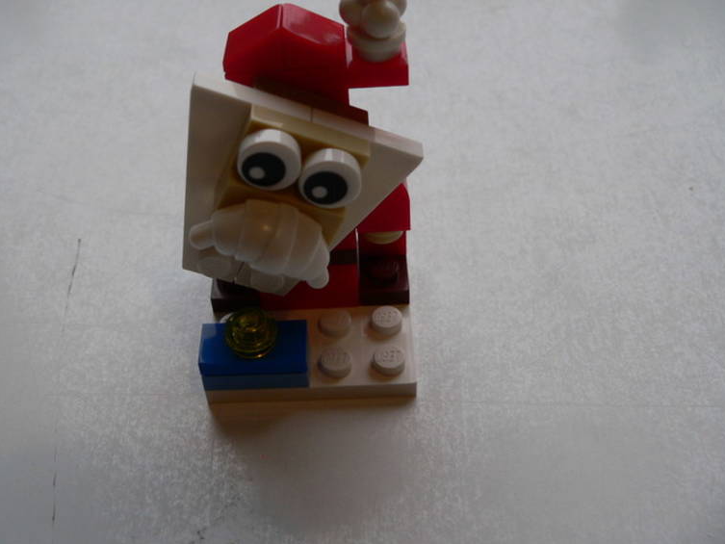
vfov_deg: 33.6
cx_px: 308
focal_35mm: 43
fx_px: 901
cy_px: 240
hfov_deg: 43.7
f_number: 2.8
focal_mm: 6
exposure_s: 1/60
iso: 80
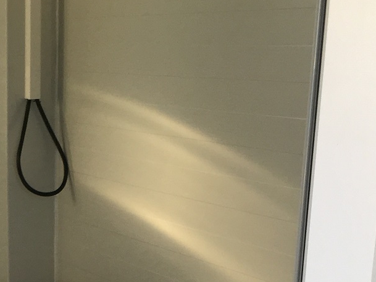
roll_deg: +3.5
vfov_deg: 14.5
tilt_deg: -20.3
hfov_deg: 19.4
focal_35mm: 96
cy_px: 400
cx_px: -63
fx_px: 1043
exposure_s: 1/100
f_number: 2.2
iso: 40
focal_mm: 4.15
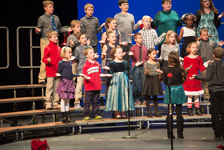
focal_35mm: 200
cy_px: 75
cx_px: 112
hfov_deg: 10.3
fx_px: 1245
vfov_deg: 6.9
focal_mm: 200
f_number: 2.8
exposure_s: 1/160
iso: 2500
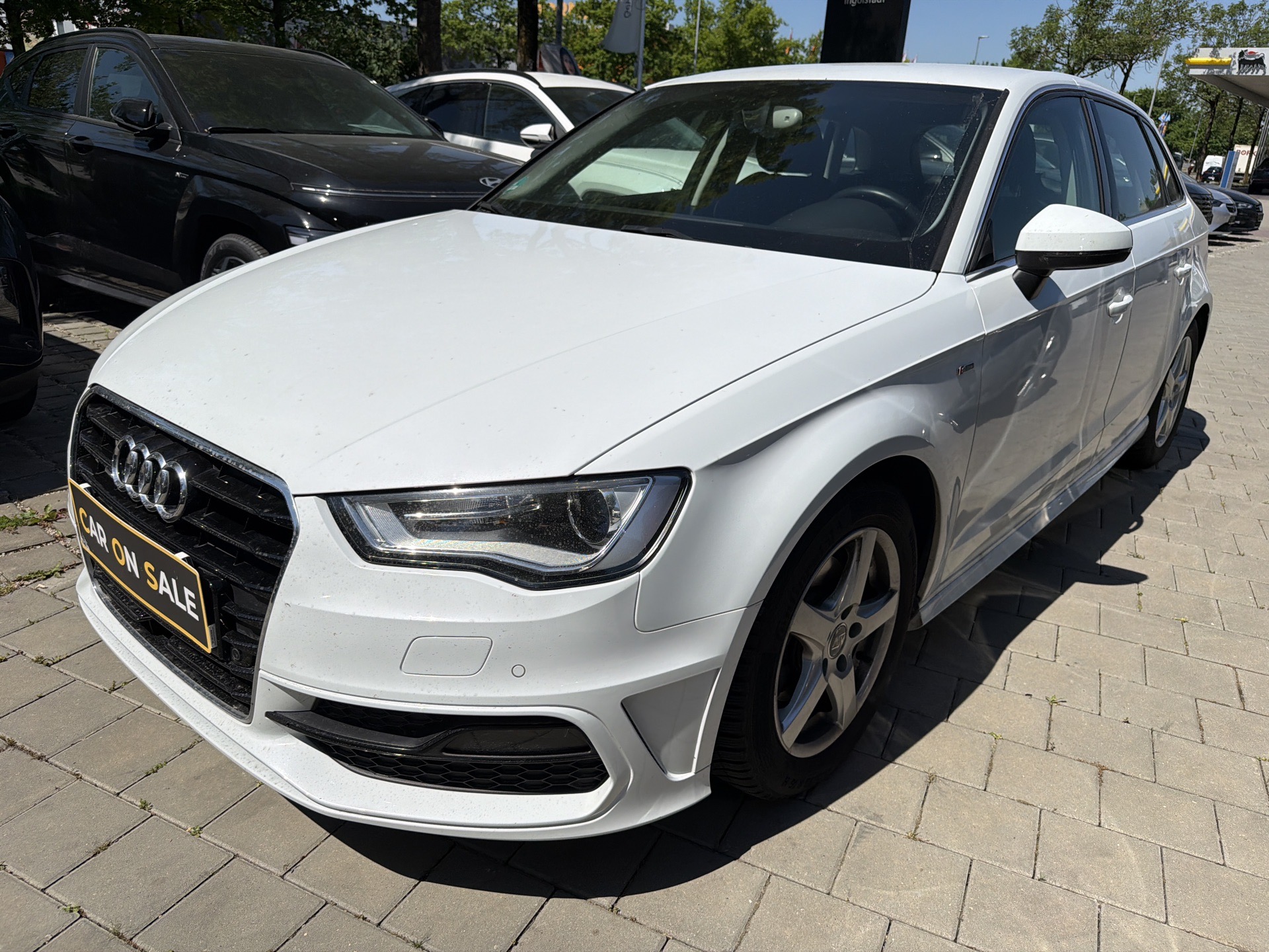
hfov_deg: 71.6
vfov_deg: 56.8
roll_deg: -2.3
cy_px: 476
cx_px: 634
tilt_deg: -20.7
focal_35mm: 24
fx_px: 880
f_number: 1.78
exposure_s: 1/14286
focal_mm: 6.76
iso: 80
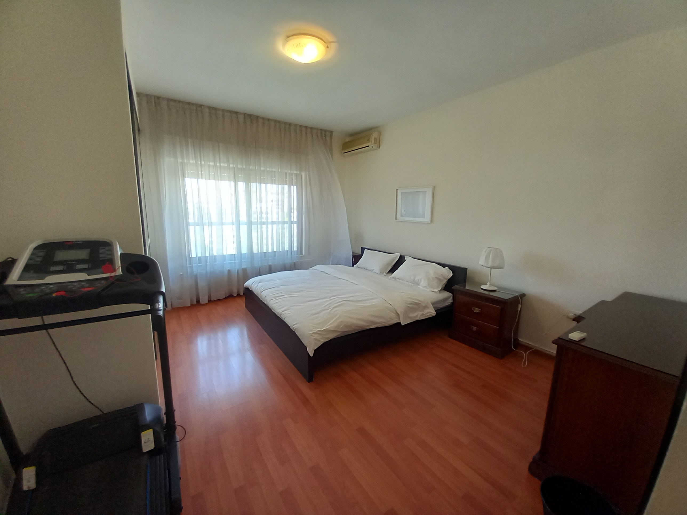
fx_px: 258
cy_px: 258
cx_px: 344
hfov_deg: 106.2
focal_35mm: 13
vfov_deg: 89.9
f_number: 2.2
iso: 100
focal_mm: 1.13
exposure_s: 1/50
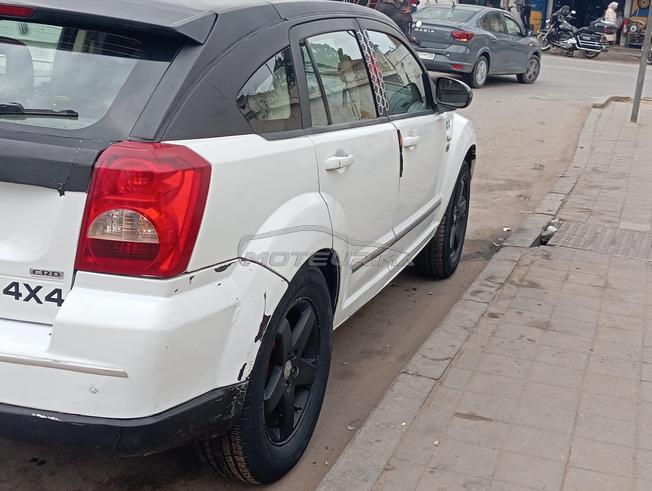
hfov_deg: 63.4
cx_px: 326
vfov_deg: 49.9
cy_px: 246
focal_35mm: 28
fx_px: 528
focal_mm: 4.22
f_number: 1.8
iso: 58
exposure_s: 1/292
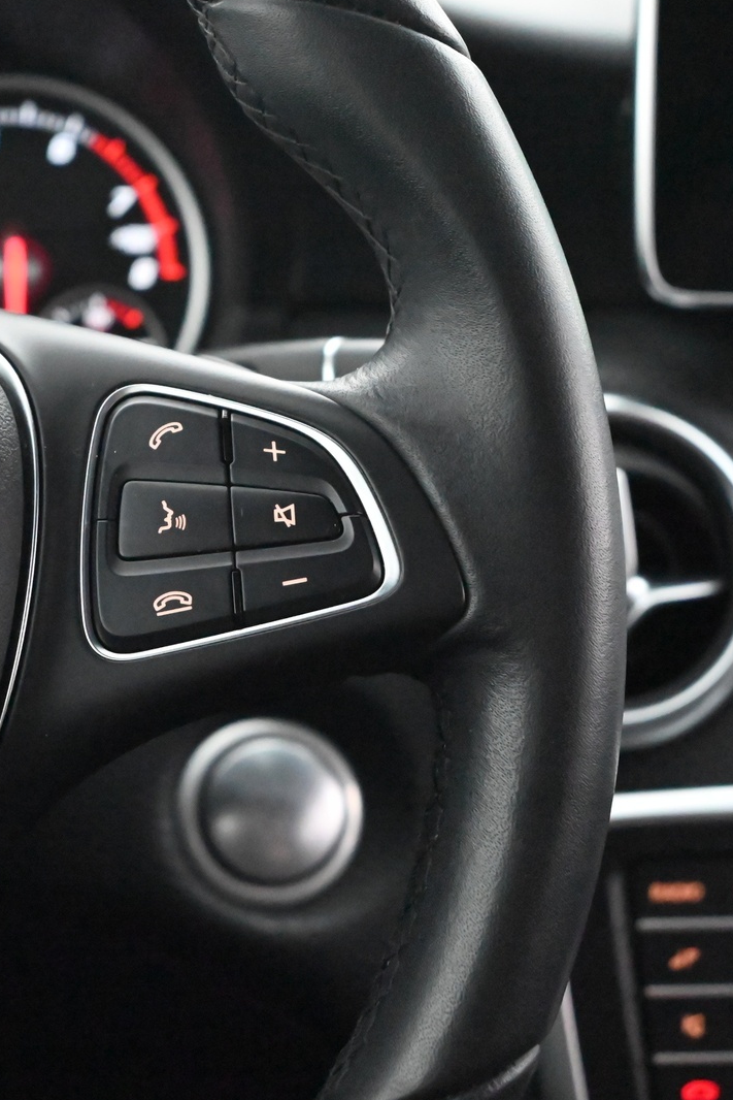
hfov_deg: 17.8
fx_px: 2320
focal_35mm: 76
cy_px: 550
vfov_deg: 26.6
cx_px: 185
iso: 22800
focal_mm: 50
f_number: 6.3
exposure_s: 1/60
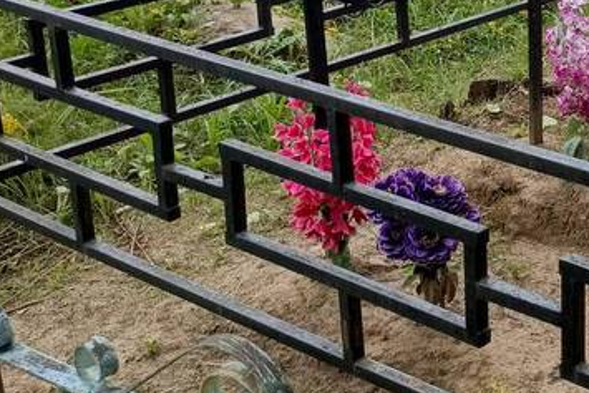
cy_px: -10
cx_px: 758
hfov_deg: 23.9
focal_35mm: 75
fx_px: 1228
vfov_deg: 17.7
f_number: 1.69
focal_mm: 4.76
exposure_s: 1/271
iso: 112
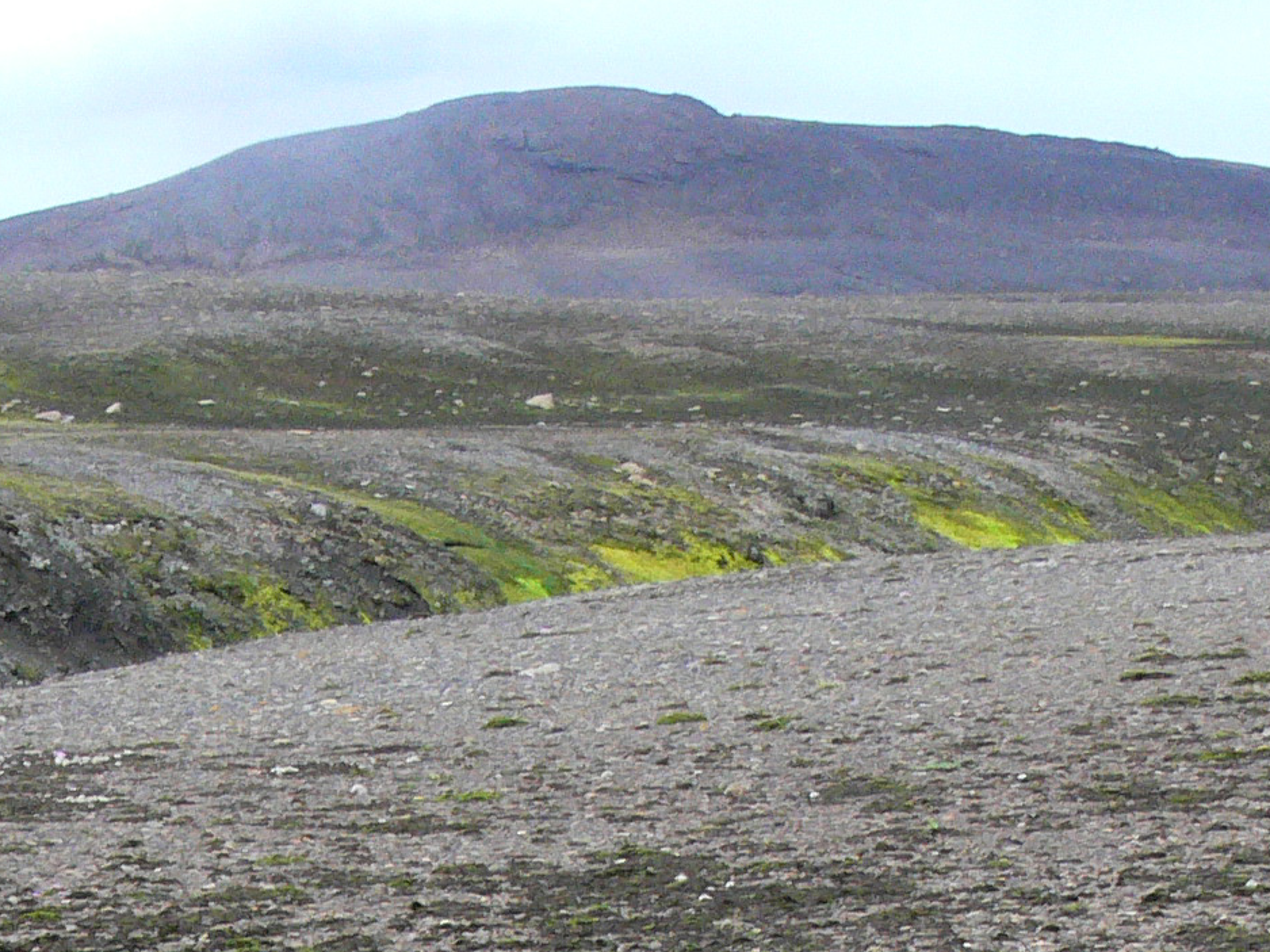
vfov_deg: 8.3
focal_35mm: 174
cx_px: -58
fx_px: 6382
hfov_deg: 11.2
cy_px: 1644
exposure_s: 1/400
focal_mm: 10.5
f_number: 5.6
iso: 200
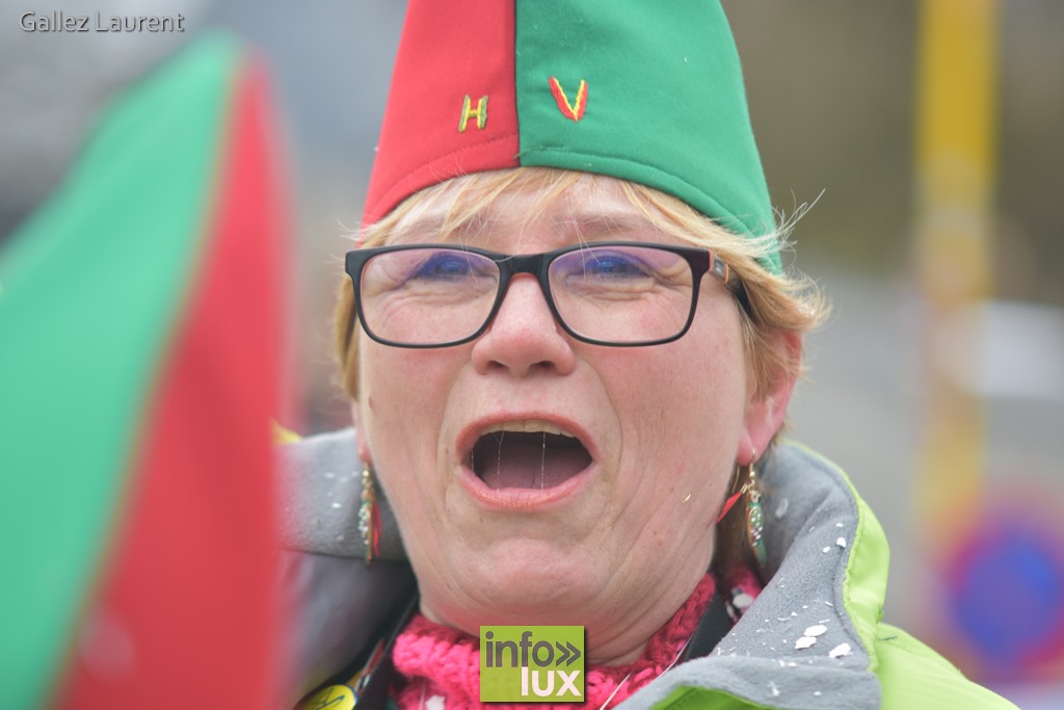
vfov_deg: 7.3
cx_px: 532
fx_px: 5542
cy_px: 355
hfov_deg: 11.0
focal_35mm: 188
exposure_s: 1/160
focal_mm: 125
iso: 320
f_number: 3.5
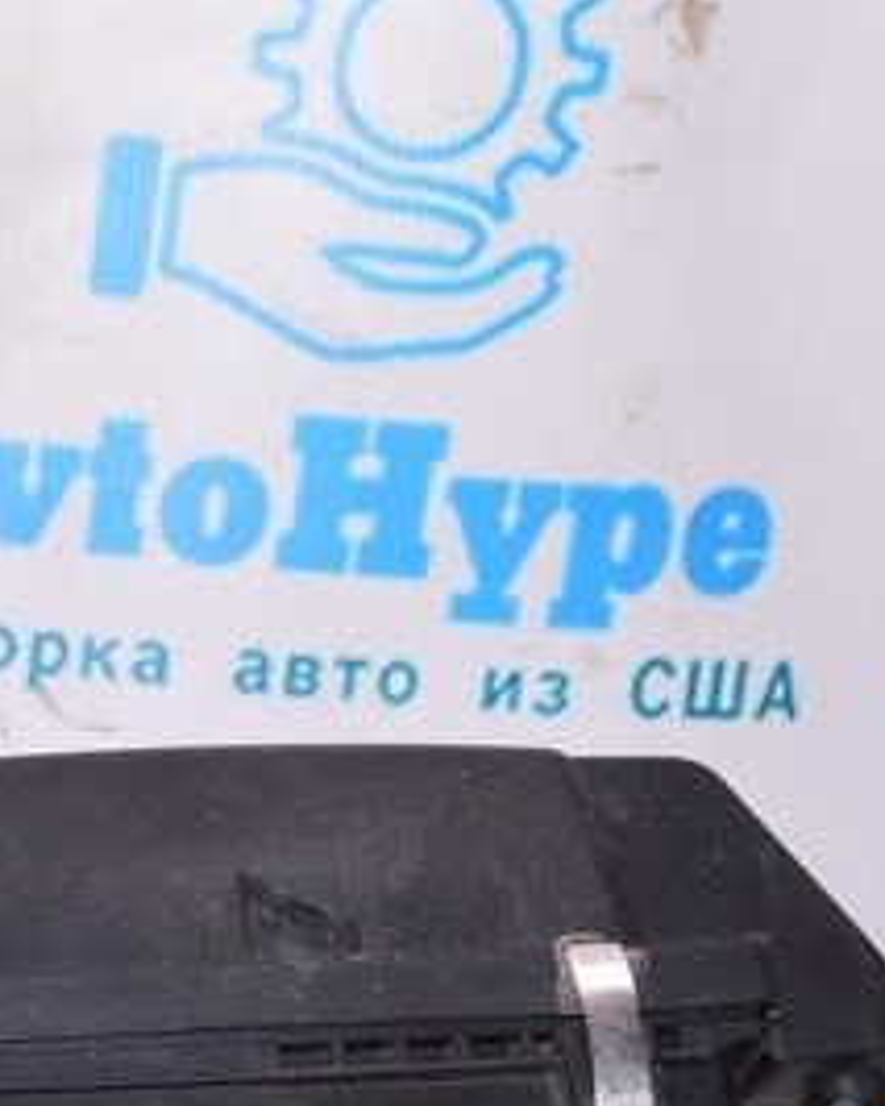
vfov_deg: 16.3
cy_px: 1279
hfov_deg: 12.2
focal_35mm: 114
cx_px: -802
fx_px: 3724
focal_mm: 21
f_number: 8
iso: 1600
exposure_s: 1/200
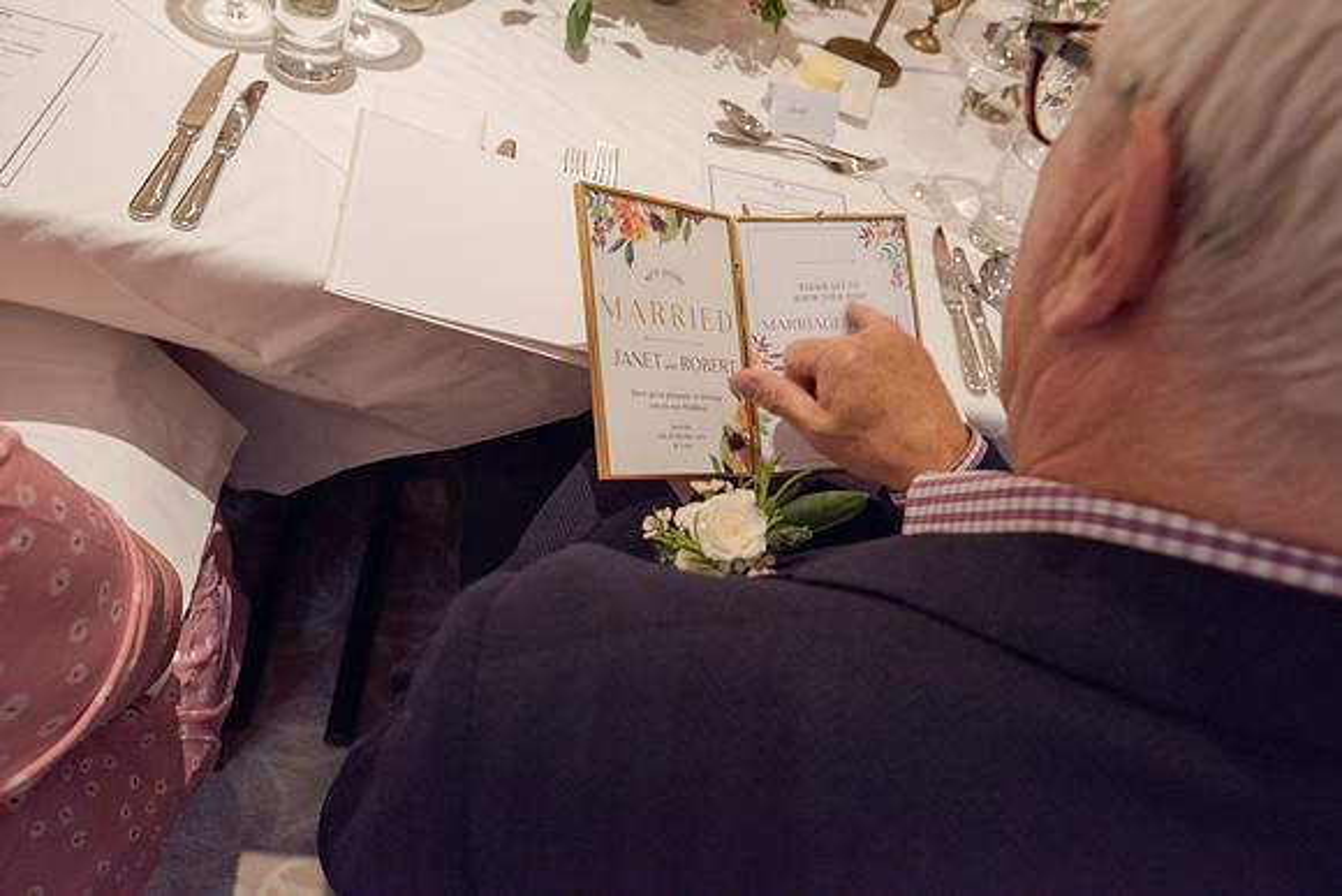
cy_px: 448
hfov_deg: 63.6
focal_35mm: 29
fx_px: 1081
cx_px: 671
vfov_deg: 45.0
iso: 1600
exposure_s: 1/50
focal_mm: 29
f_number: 6.3
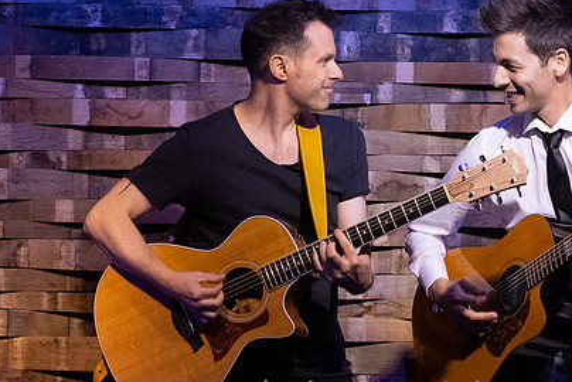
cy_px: 197
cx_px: 395
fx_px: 4102
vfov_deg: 5.3
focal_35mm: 258
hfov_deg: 8.0
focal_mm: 130
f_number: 6.3
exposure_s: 1/200
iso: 6400
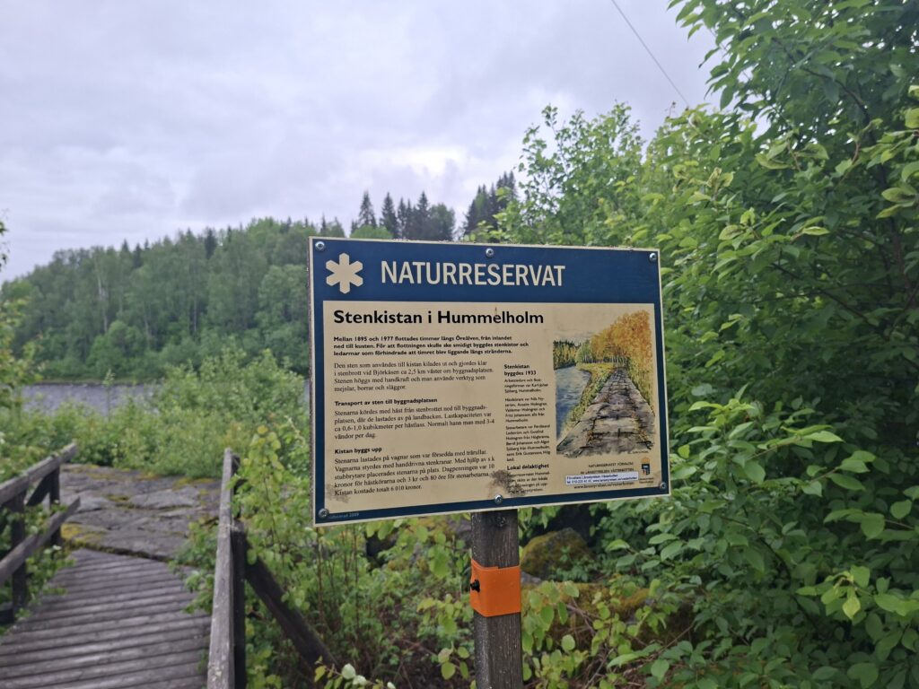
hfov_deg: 73.9
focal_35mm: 23
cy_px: 344
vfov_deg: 58.9
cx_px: 460
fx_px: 611
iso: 50
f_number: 1.8
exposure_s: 1/358
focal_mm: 5.54
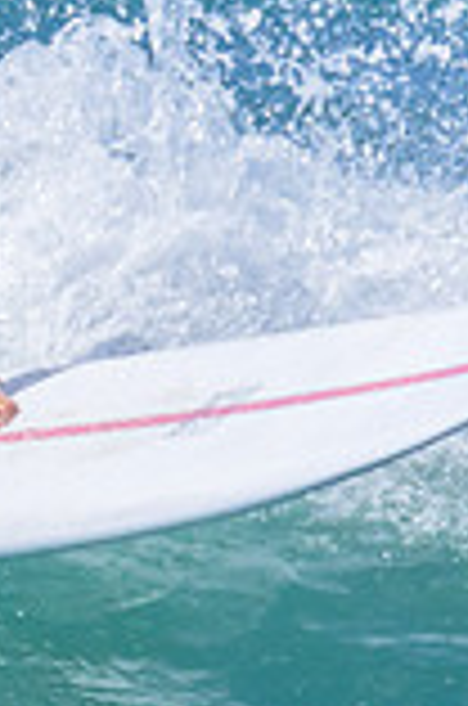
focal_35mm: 3103
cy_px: 57
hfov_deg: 0.4
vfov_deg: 0.7
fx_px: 60773
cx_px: -352
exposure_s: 1/2000
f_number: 16
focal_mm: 680
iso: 2200
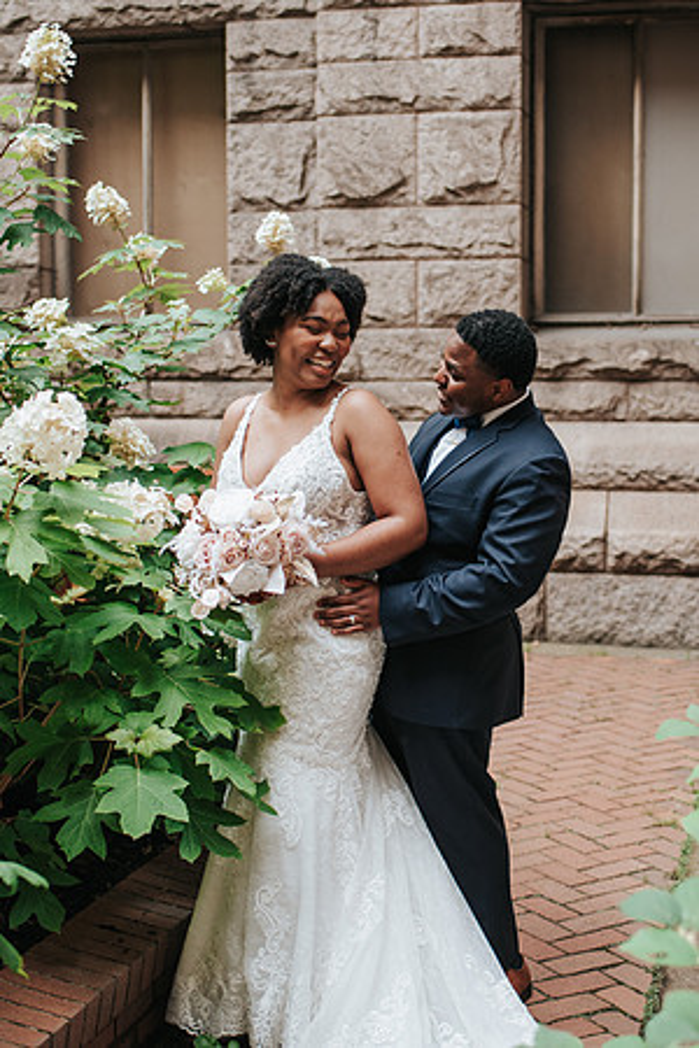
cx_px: 431
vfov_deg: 36.7
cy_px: 511
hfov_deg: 24.8
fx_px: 1583
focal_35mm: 54
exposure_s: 1/640
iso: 720
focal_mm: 35
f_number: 2.5
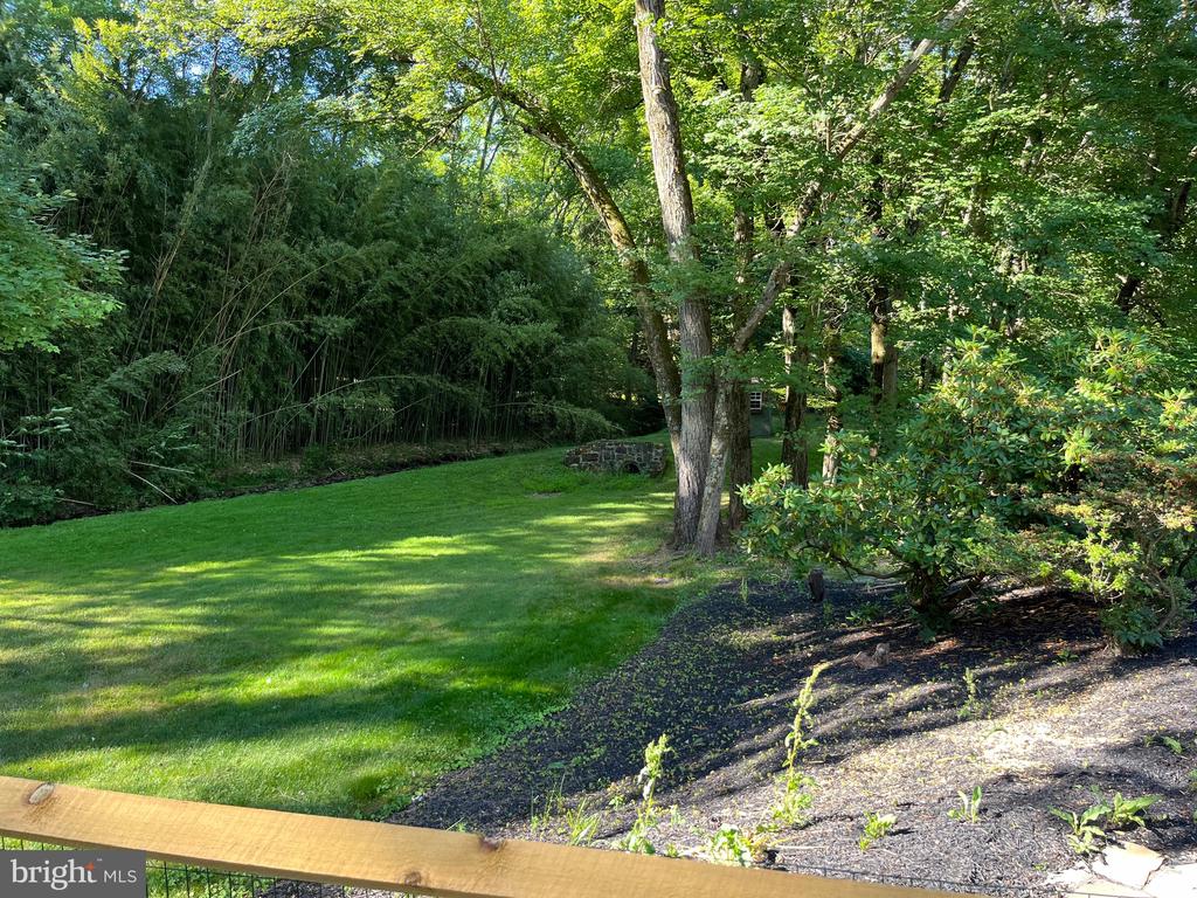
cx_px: 598
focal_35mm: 26
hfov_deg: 67.3
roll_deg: +1.1
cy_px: 449
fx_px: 899
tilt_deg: -4.8
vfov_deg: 53.1
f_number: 1.6
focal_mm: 5.1
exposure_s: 1/122
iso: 50
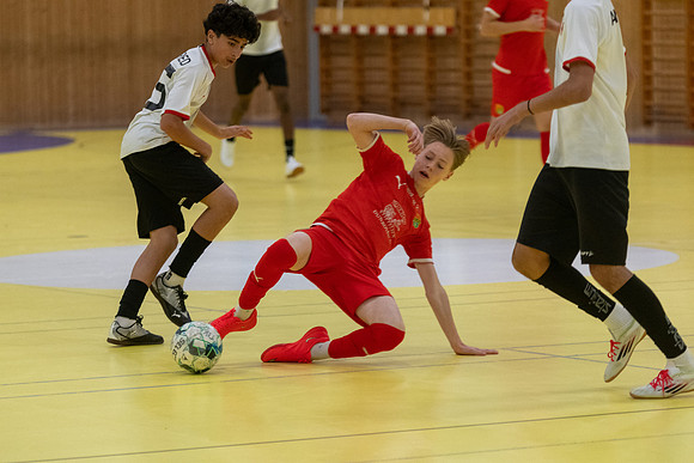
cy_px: 232
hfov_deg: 9.8
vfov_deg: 6.5
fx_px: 4049
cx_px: 347
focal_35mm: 210
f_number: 3.2
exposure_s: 1/640
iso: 3200
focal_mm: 140
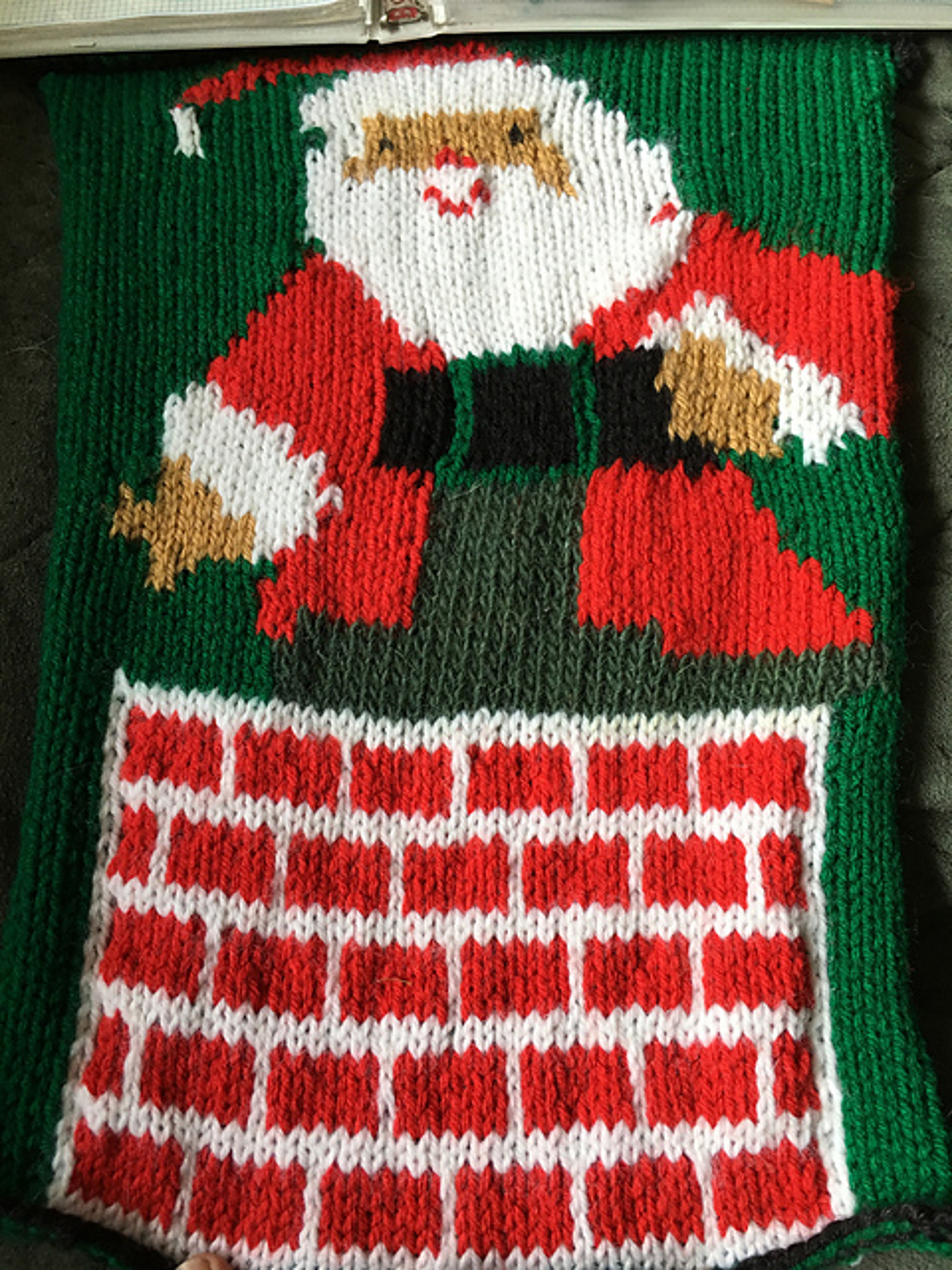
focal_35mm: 29
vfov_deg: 61.7
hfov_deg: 48.2
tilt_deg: -68.0
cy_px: 635
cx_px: 476
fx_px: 1063
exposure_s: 1/30
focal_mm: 4.15
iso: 32
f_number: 2.2
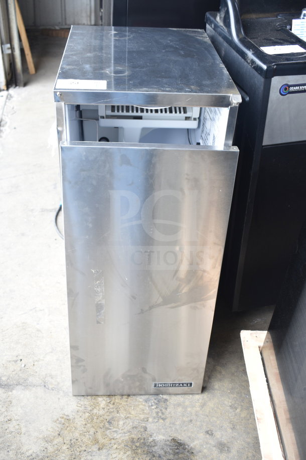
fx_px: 459
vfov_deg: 53.1
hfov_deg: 36.9
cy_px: 230
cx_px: 153
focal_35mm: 36
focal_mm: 24
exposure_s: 1/40
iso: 220
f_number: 4
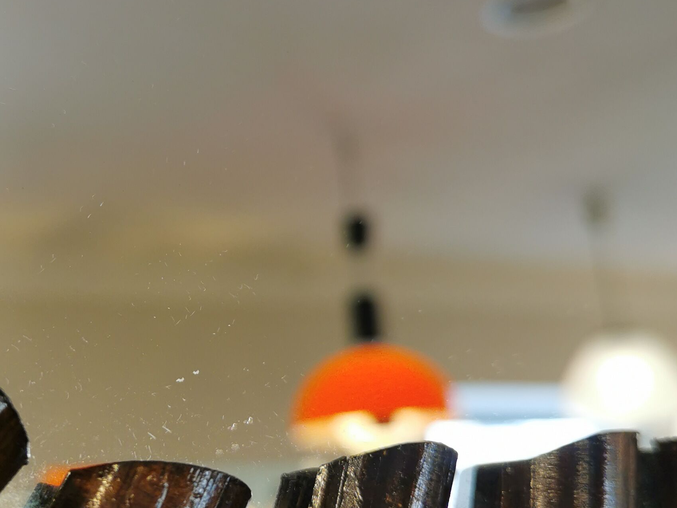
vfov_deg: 25.2
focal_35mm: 58
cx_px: 169
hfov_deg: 32.6
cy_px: 263
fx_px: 1134
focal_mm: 5.58
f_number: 1.8
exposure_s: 1/100
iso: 64
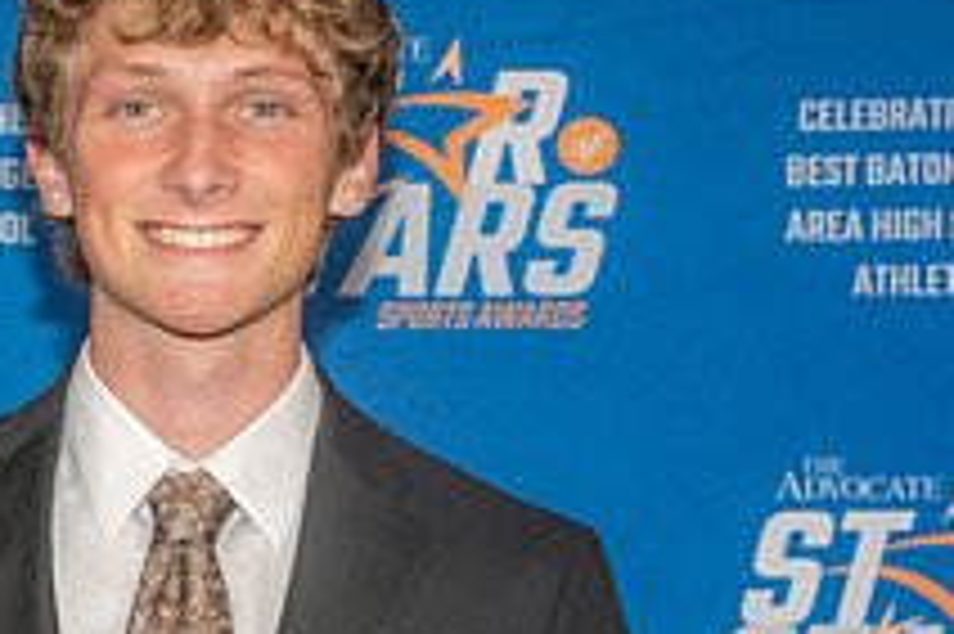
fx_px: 3839
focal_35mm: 145
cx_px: -45
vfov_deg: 9.4
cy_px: 659
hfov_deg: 13.9
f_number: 6.3
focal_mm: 53
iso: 320
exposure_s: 1/100
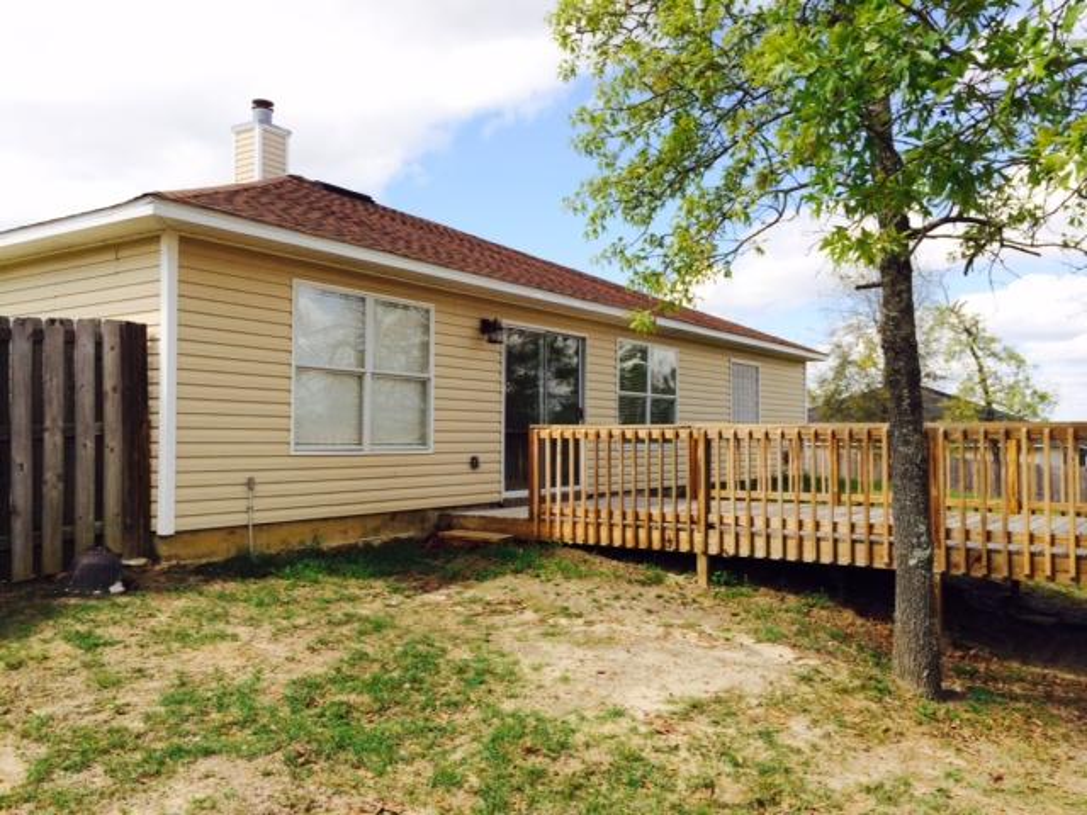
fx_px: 942
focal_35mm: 30
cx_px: 544
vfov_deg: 46.8
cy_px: 408
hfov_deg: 60.0
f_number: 2.2
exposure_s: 1/1953
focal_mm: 4.12
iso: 50
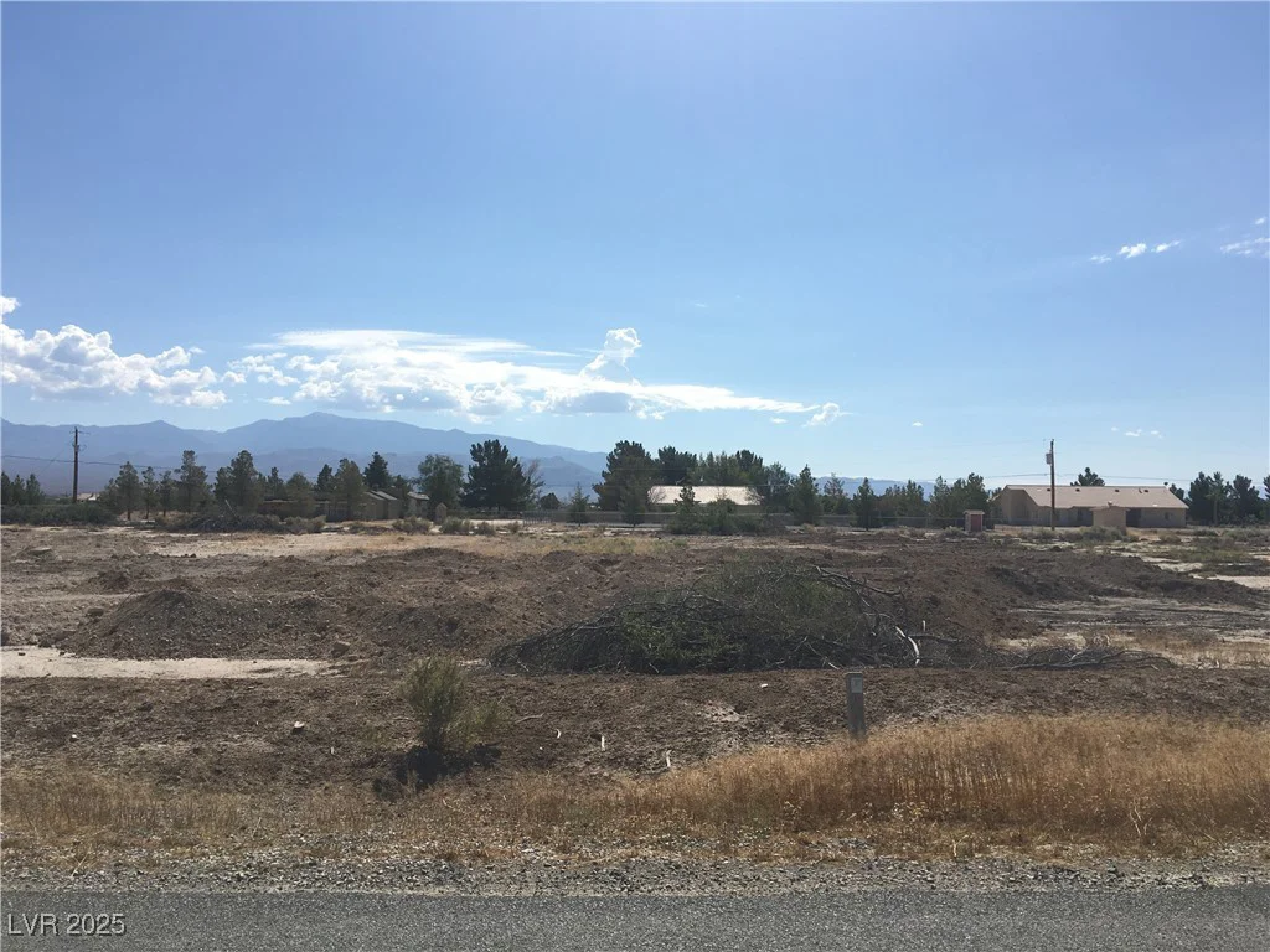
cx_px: 635
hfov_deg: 61.7
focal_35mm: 29
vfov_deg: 48.2
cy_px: 476
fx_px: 1064
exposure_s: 1/3205
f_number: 2.2
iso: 25
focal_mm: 4.15
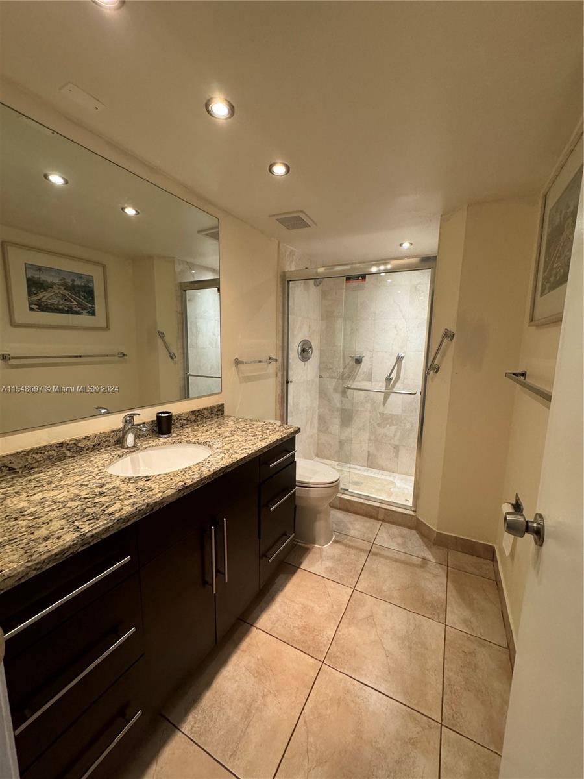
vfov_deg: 102.1
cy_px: 390
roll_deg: -0.4
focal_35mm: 14
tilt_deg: -9.2
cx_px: 292
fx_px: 315
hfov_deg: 85.7
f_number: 2.2
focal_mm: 2.22
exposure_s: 1/60
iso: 320
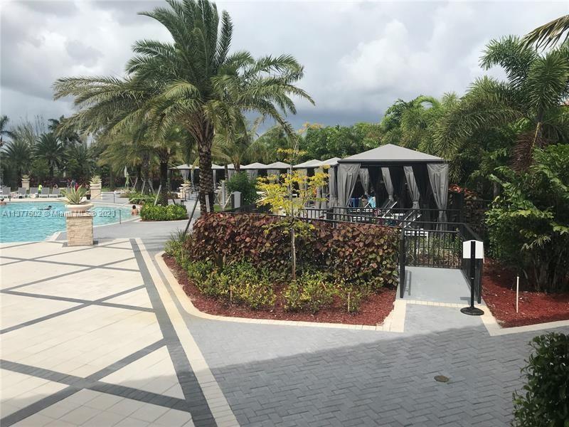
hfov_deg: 63.4
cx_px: 284
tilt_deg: -3.9
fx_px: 460
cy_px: 214
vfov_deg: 49.7
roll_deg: -1.3
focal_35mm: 28
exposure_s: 1/2994
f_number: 1.8
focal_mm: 3.99
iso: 20
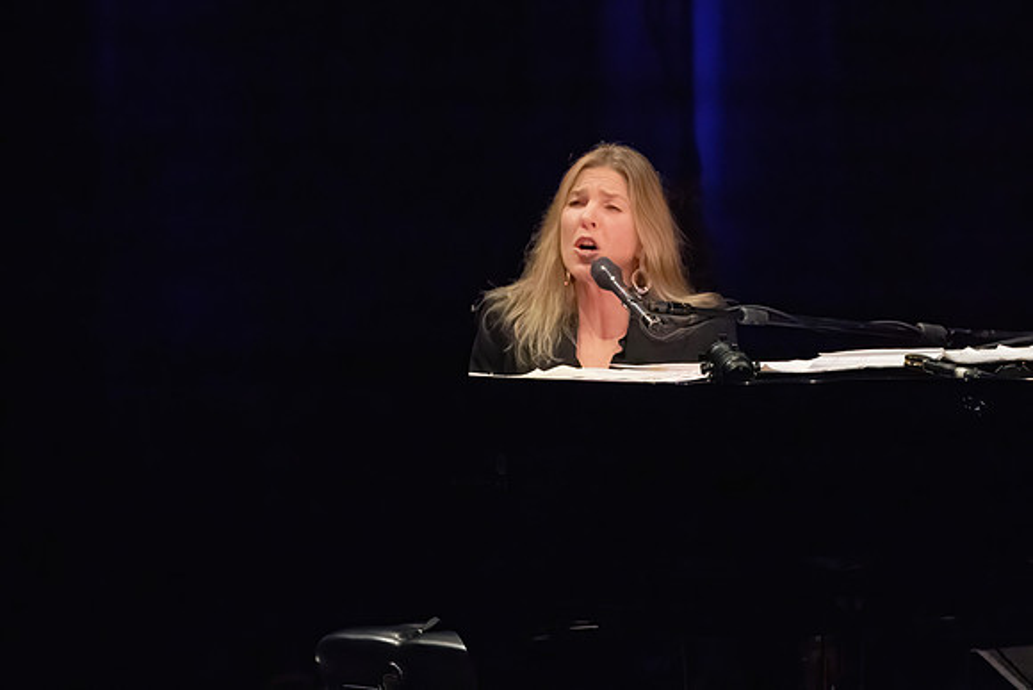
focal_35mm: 454
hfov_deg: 4.5
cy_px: 415
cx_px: 654
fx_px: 13039
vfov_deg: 3.0
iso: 25600
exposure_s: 1/320
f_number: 8
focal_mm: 358
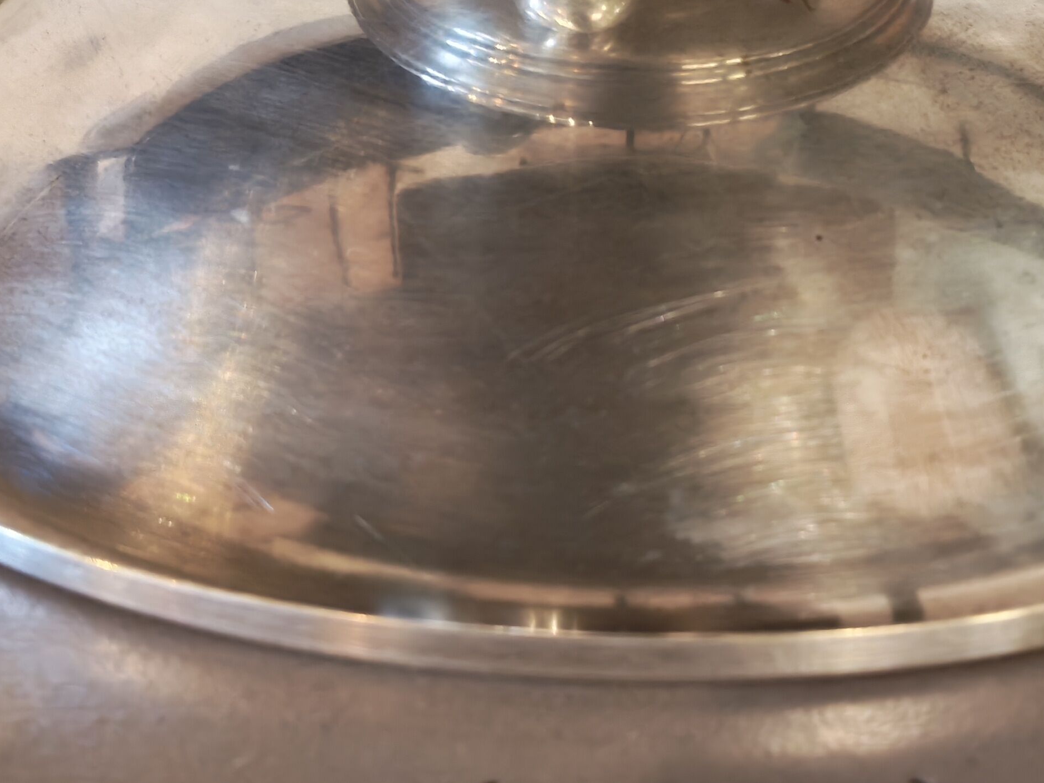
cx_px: 631
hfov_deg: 32.6
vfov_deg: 24.5
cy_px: 193
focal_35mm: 59
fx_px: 1780
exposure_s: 1/50
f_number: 1.9
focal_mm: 6.12
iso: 1600
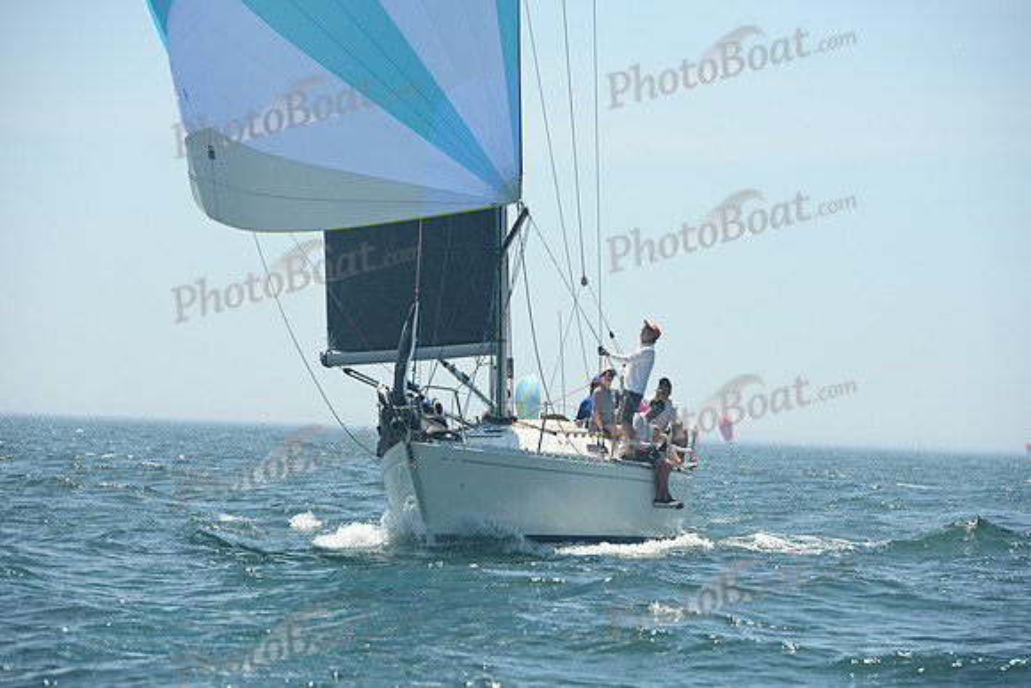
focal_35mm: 200
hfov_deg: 10.3
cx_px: 516
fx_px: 5729
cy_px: 344
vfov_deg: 6.9
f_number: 8
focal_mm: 200
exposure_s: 1/1000
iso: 320
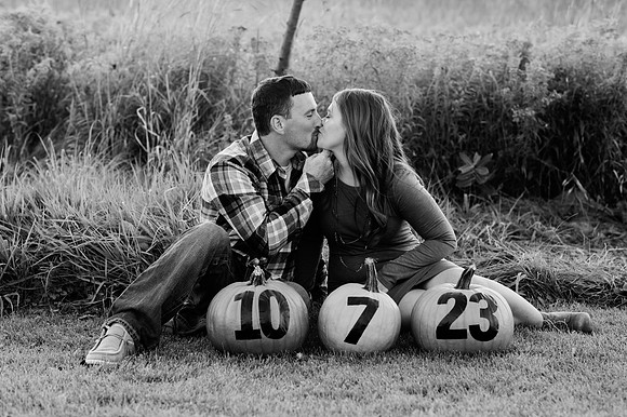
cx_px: 314
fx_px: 1480
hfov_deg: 23.9
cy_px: 208
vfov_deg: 16.1
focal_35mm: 85
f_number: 4.5
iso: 400
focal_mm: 85
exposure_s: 1/250
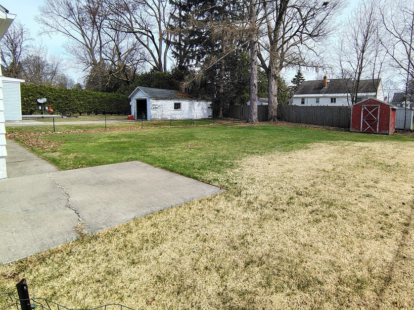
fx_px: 239
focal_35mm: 20
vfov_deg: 65.4
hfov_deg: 81.1
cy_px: 127
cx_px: 241
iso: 100
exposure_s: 1/810
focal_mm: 2.13
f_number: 2.2
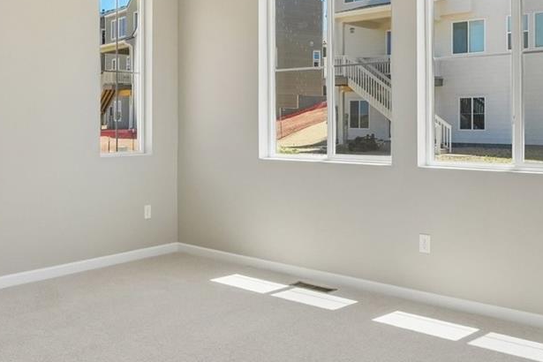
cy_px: 119
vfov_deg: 33.9
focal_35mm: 39
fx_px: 588
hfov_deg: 49.0
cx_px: 200
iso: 800
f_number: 8
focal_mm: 10
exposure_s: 1/160
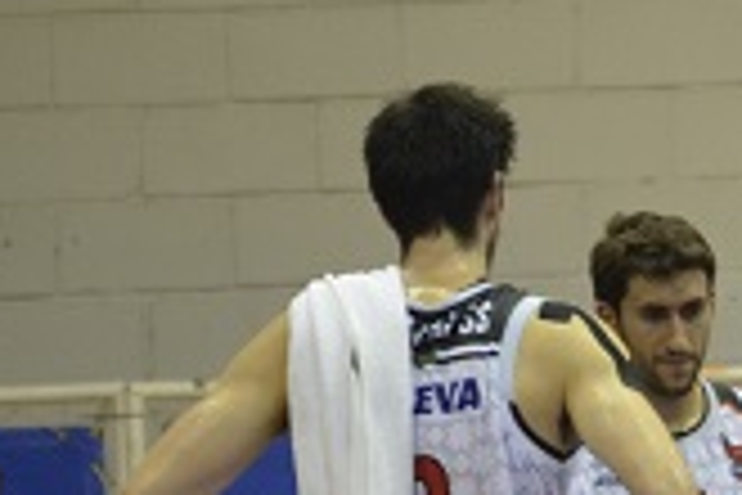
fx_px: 20257
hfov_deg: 2.1
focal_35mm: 983
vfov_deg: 1.4
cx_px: 942
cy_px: 774
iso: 1600
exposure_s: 1/80
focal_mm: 175
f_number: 5.3
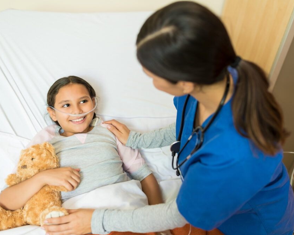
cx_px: 144
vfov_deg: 37.3
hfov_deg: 45.8
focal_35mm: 40
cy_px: 116
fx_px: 348
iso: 100
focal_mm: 35
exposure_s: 1/160
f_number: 1.8
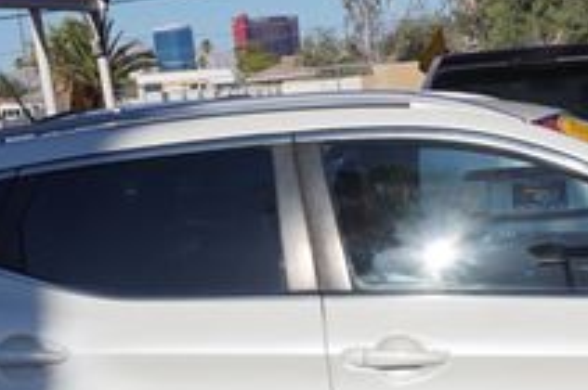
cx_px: 477
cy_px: 379
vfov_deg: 14.8
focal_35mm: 91
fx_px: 1484
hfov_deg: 22.1
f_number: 11
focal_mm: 20
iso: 100
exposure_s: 1/320
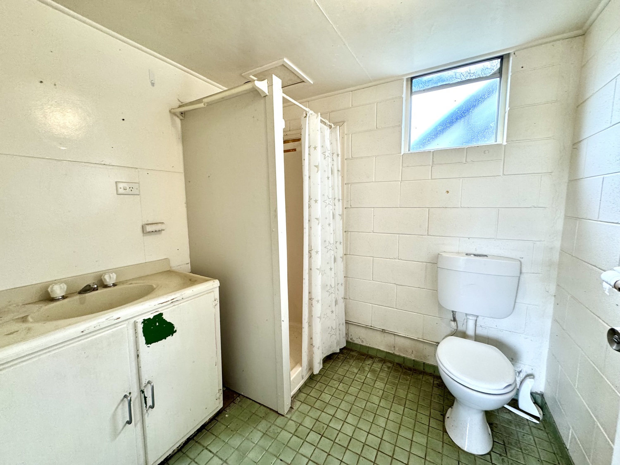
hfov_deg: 102.1
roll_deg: +0.6
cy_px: 232
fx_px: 251
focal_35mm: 14
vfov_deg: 85.7
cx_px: 310
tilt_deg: -6.5
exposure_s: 1/50
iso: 200
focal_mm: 2.22
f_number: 2.2
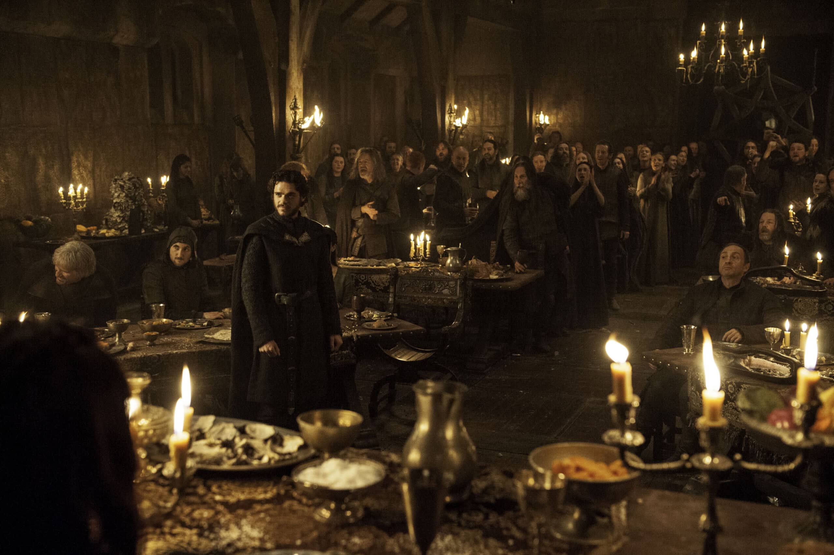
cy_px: 278
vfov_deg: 28.0
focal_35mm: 48
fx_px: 1111
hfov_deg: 41.1
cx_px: 417
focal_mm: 48
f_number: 4
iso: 3200
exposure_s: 1/80
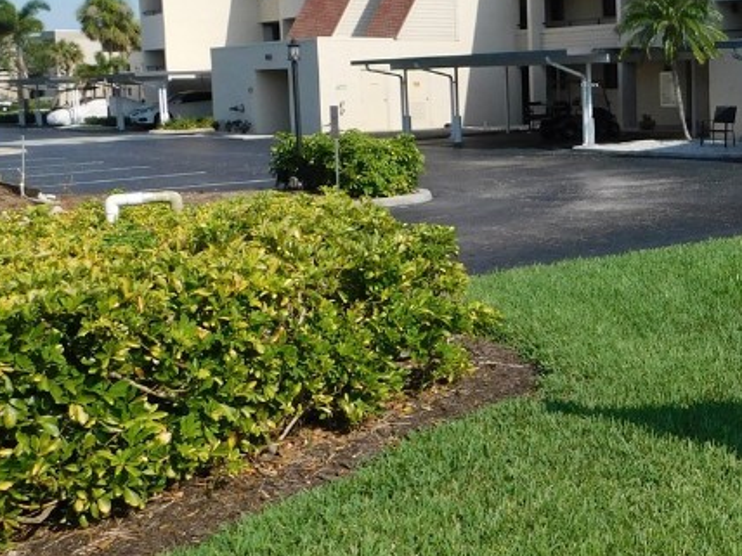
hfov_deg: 32.0
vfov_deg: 26.5
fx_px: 1179
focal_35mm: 55
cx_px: 756
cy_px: 203
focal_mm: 4
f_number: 6
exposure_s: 1/500
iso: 125
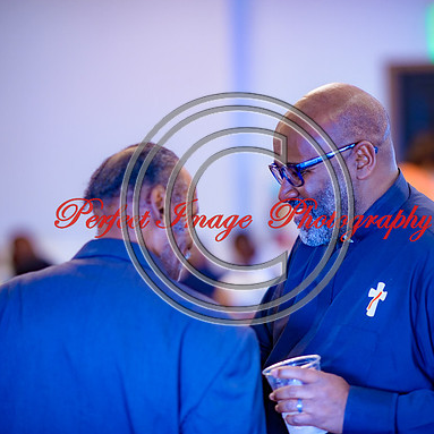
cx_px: 237
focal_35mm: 135
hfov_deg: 12.9
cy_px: 217
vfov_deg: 12.9
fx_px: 1915
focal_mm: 105
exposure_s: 1/125
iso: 720
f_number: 1.8
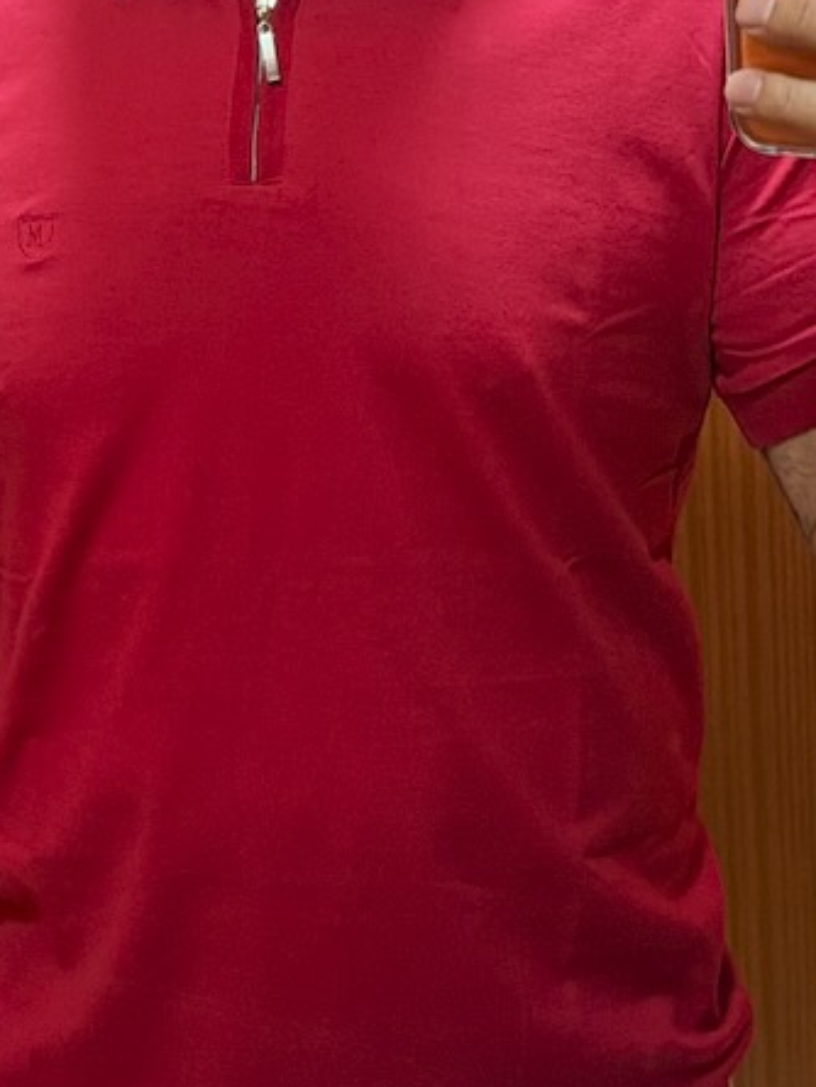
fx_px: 2168
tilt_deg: -14.2
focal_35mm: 69
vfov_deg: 28.0
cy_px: 398
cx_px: 259
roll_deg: +5.6
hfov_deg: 21.2
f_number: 1.78
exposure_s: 1/60
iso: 800
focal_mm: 6.76
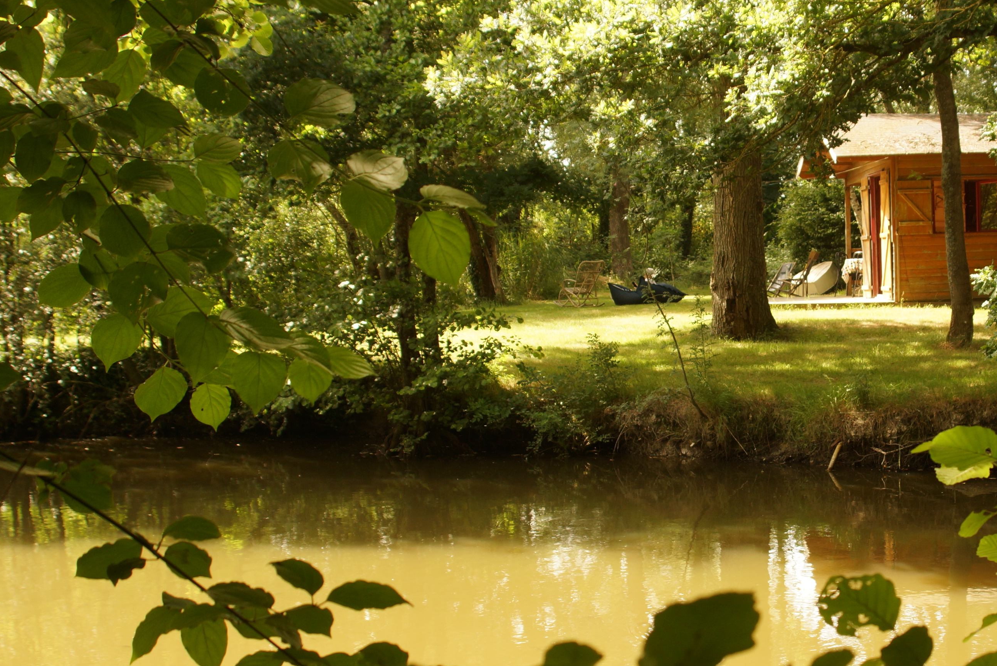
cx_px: 771
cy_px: 358
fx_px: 1635
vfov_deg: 23.0
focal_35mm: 59
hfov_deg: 33.1
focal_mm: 24
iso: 125
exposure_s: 1/60
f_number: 5.6
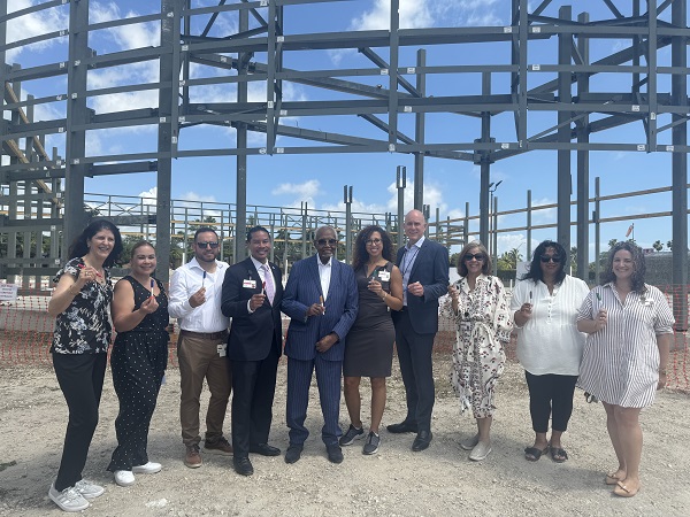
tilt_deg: +2.7
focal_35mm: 24
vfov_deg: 56.8
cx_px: 345
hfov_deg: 71.6
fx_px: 478
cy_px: 258
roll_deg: -0.8
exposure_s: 1/4049
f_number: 1.78
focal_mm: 6.76
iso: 80
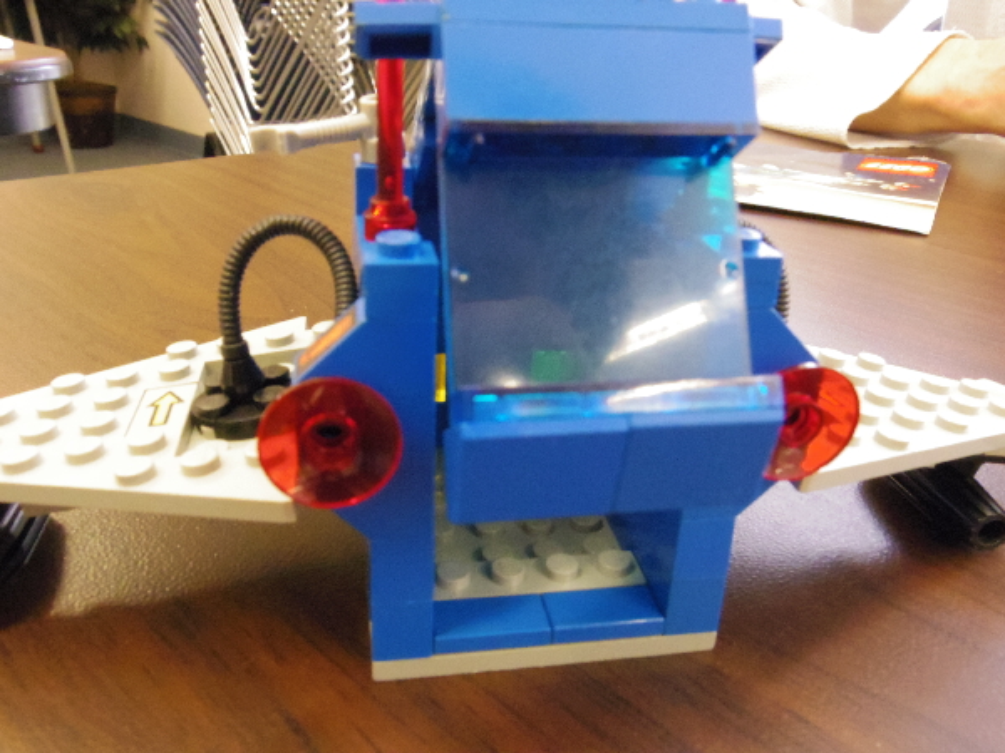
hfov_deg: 60.0
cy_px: 376
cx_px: 502
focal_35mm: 30
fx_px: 871
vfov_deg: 46.8
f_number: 4.5
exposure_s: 1/50
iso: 2000
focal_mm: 5.5
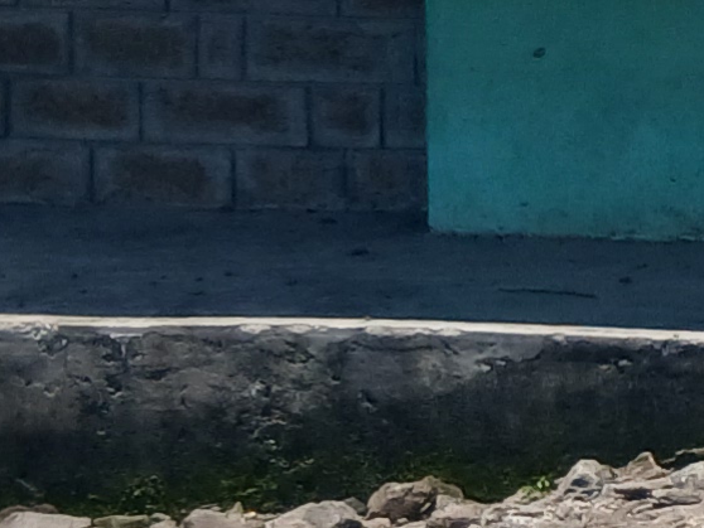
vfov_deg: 7.8
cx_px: 2522
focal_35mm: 190
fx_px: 3866
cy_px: -88
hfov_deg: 7.9
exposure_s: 1/654
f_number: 1.8
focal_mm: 3.98
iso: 20
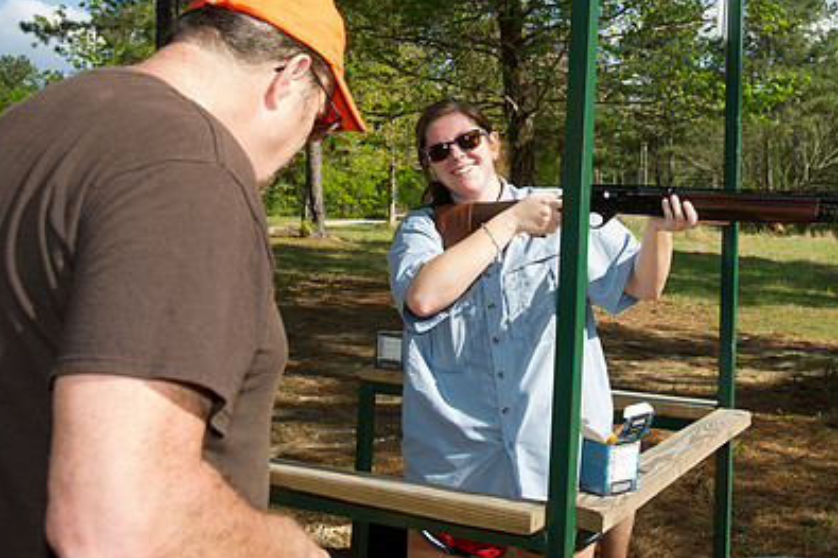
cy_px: 155
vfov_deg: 28.3
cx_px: 594
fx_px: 1094
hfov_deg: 41.1
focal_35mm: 47
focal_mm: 32
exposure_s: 1/200
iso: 100
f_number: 8
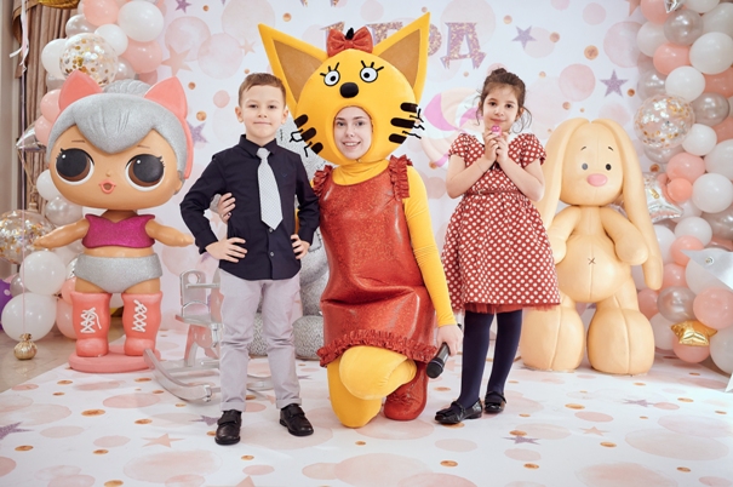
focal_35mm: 35
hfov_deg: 54.5
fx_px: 712
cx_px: 366
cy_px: 244
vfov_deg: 37.8
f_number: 2.8
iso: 1600
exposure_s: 1/100
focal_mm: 35
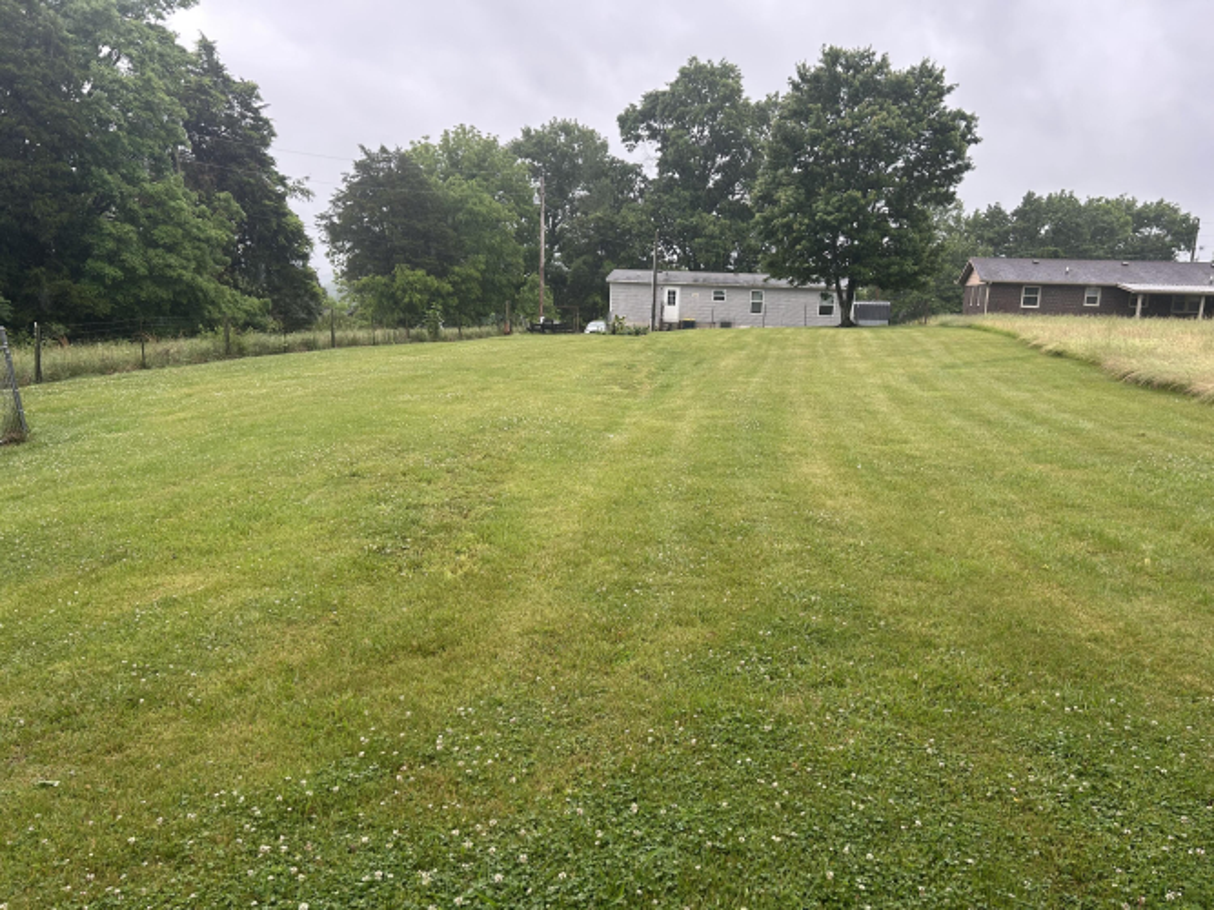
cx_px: 607
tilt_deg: -9.5
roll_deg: -1.7
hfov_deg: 67.3
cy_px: 455
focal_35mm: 26
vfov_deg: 53.0
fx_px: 912
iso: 50
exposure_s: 1/513
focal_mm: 5.7
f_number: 1.5
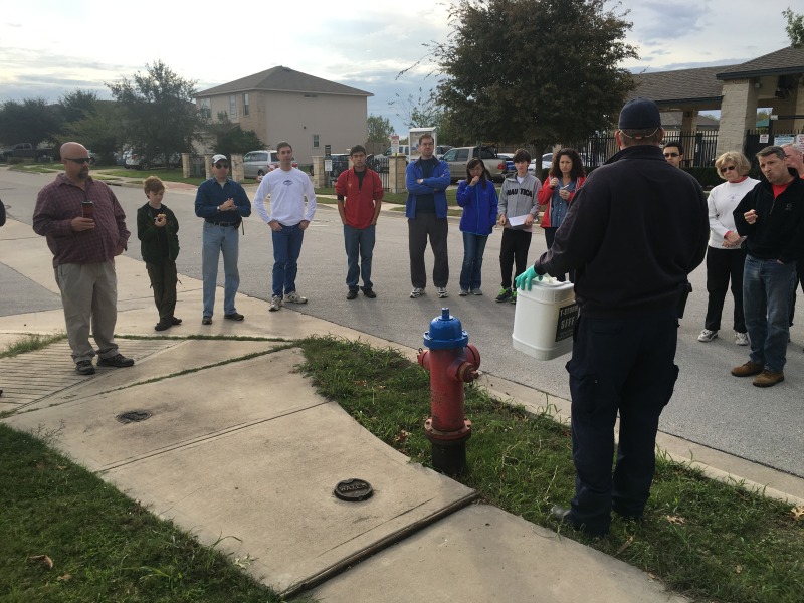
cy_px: 302
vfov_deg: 48.2
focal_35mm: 29
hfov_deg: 61.7
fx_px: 674
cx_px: 402
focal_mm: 4.15
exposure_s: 1/777
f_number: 2.2
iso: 25
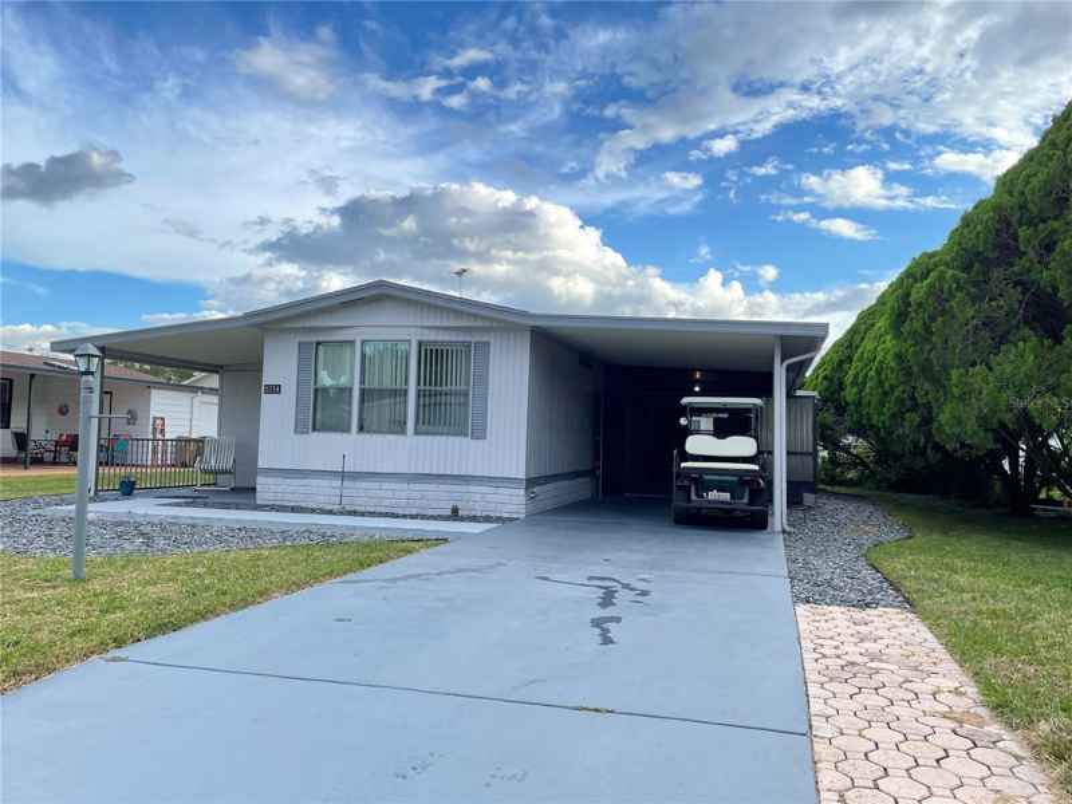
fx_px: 805
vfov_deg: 53.1
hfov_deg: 67.3
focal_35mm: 26
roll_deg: -0.8
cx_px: 536
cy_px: 402
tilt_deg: +3.4
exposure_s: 1/572
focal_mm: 4.2
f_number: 1.6
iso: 32
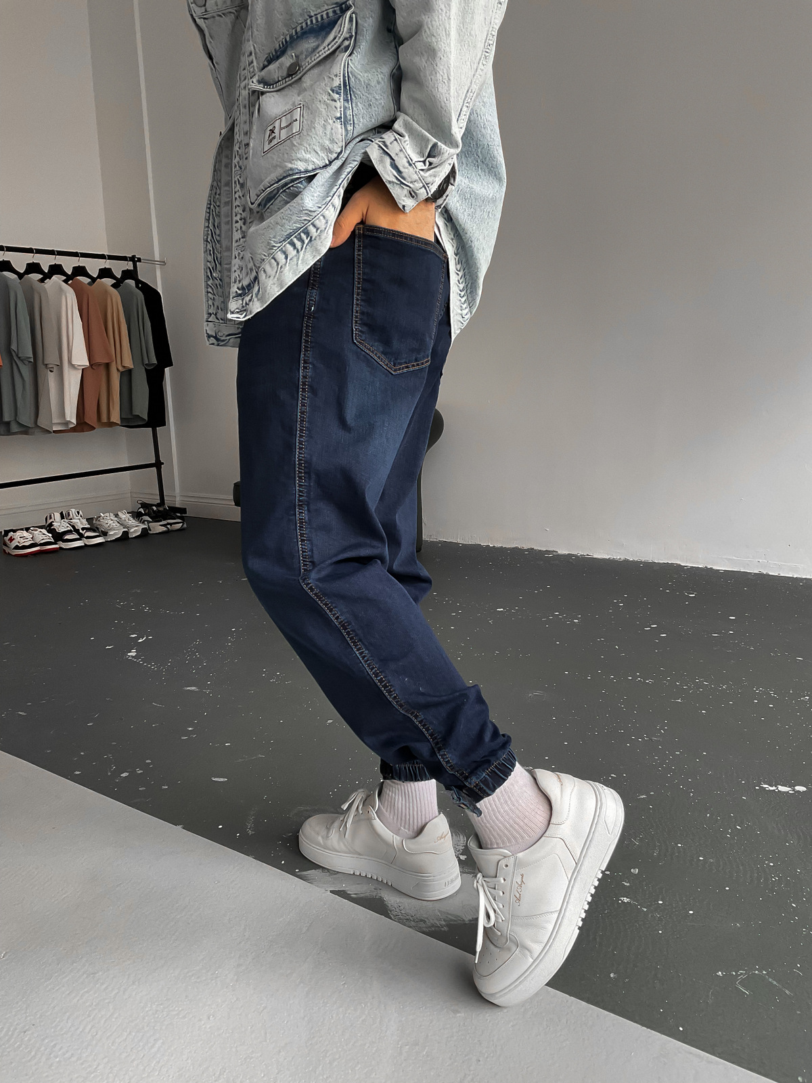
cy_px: 542
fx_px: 907
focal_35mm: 29
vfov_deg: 61.7
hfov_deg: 48.2
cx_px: 406
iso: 64
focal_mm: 3
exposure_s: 1/90
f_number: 1.8
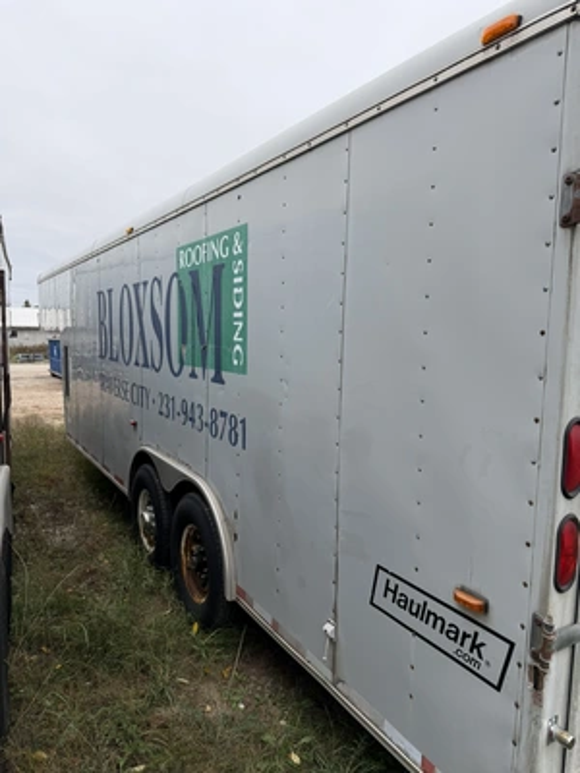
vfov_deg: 71.6
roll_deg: -0.4
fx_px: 536
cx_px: 290
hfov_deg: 56.8
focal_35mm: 24
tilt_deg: -4.1
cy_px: 386
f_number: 1.78
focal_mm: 6.76
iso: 80
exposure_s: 1/1314
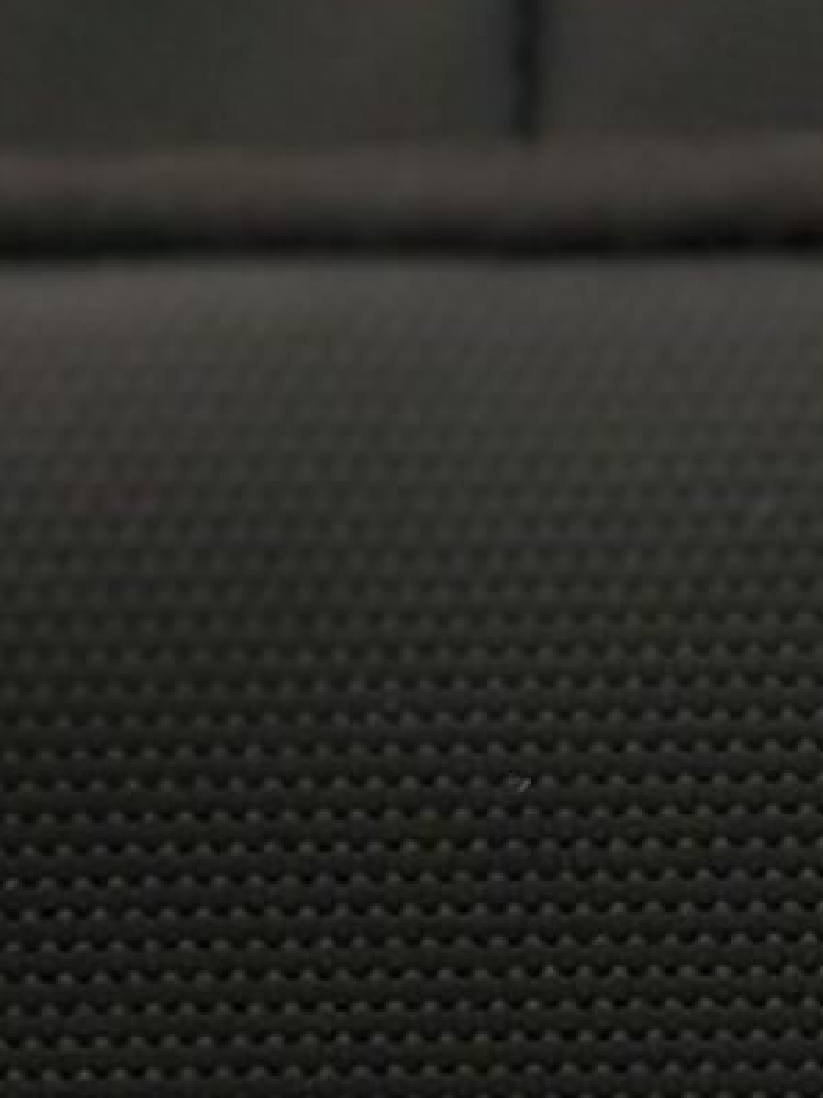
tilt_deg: +3.0
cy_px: 637
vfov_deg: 6.4
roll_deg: +0.2
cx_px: 1621
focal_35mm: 311
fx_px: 9864
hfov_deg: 4.7
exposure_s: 1/150
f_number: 1.78
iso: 125
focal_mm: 6.86
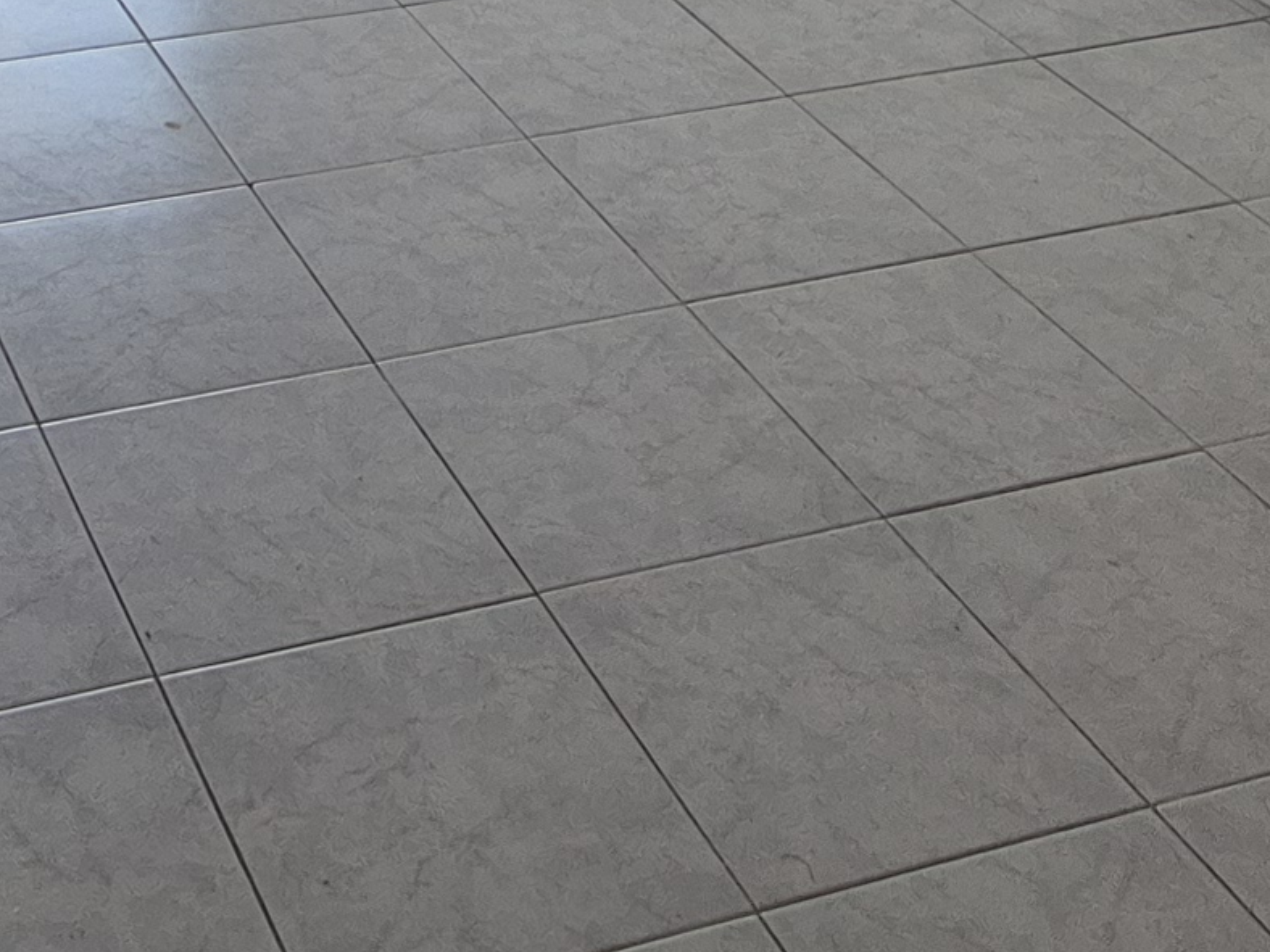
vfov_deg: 18.4
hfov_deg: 27.9
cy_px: -668
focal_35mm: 66
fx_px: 2421
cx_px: 45
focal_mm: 1.74
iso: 50
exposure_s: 1/145
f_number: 2.2
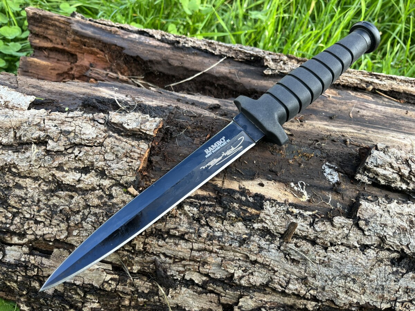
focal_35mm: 26
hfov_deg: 67.3
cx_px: 208
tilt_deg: -50.3
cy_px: 156
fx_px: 312
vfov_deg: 53.1
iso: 32
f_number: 1.6
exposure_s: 1/134
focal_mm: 5.1
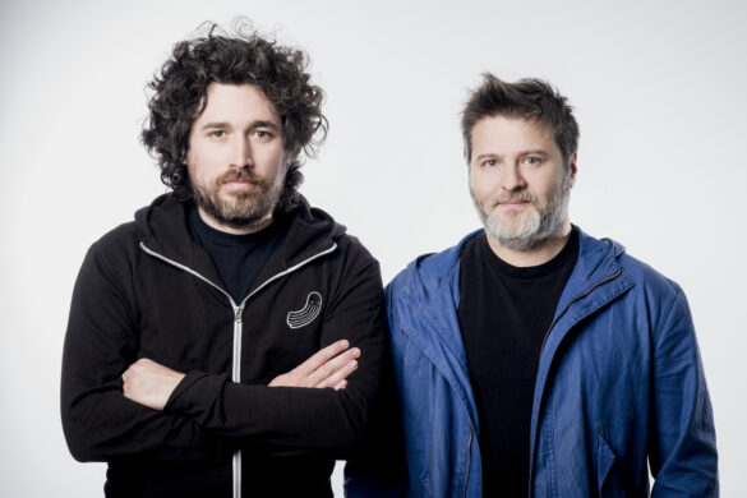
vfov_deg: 16.1
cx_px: 374
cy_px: 249
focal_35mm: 85
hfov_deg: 23.9
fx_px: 1764
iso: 100
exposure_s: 1/200
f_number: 11
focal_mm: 85
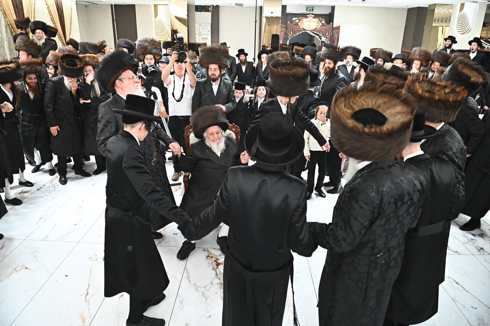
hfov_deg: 73.8
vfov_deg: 53.1
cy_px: 163
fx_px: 327
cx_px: 245
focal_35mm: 24
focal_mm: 24
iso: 2000
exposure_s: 1/200
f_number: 3.5
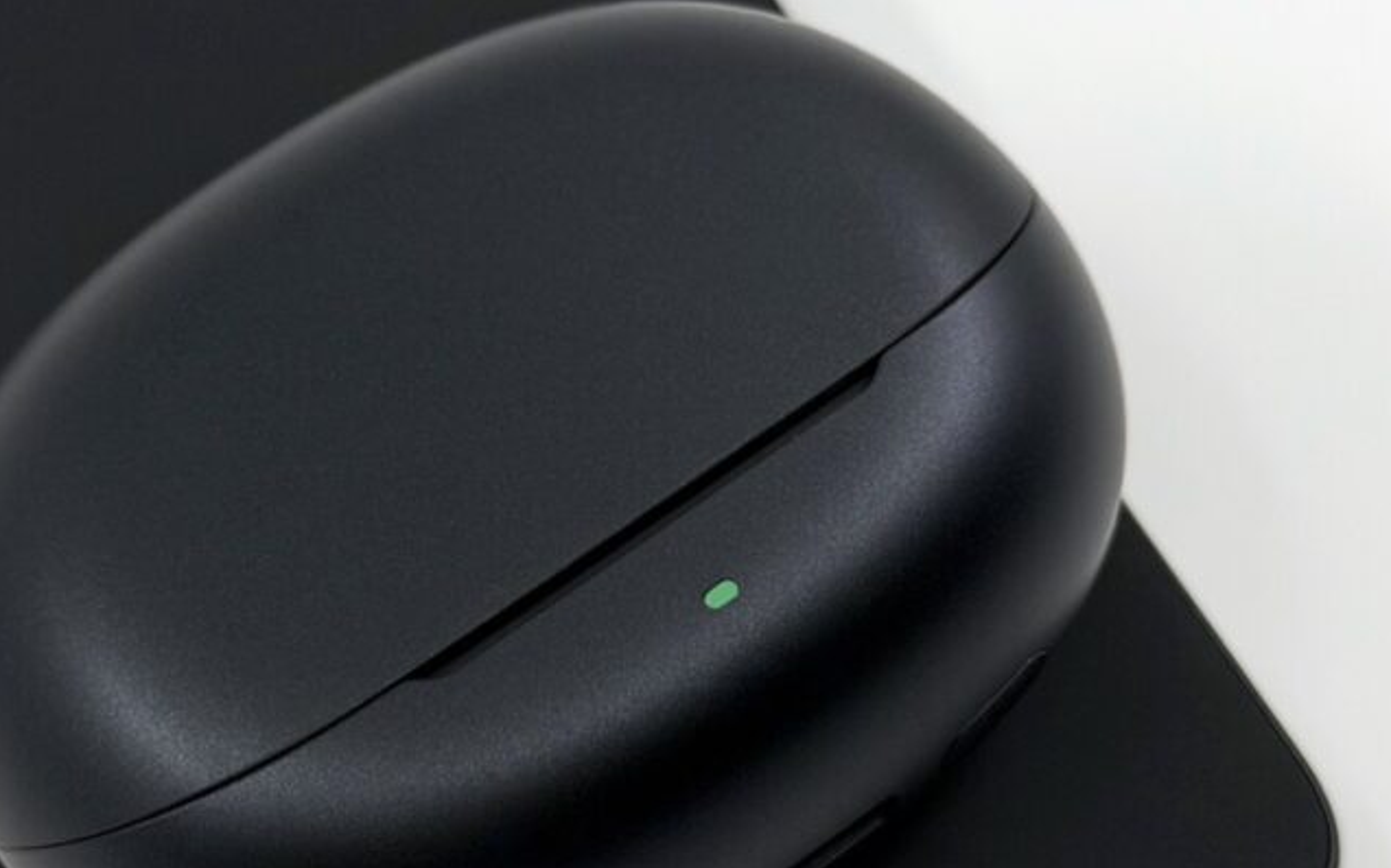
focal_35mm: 64
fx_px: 2425
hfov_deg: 31.9
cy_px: 512
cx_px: 538
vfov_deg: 20.3
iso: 64
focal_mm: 6.8
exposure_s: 1/726
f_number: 1.8
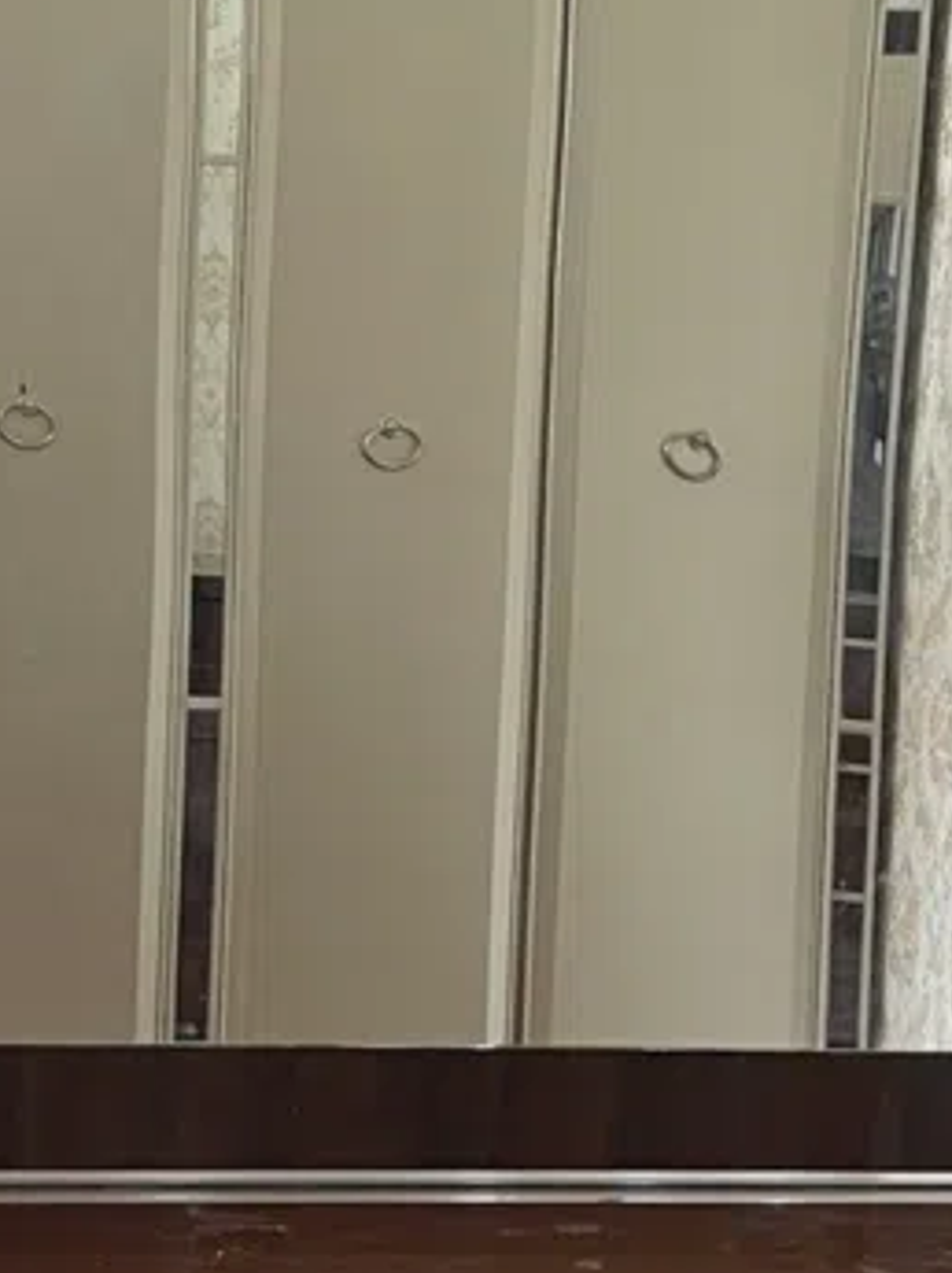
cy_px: 954
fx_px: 3784
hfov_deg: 14.3
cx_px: 583
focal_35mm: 103
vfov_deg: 19.0
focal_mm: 5.7
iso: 100
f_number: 1.5
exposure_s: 1/50
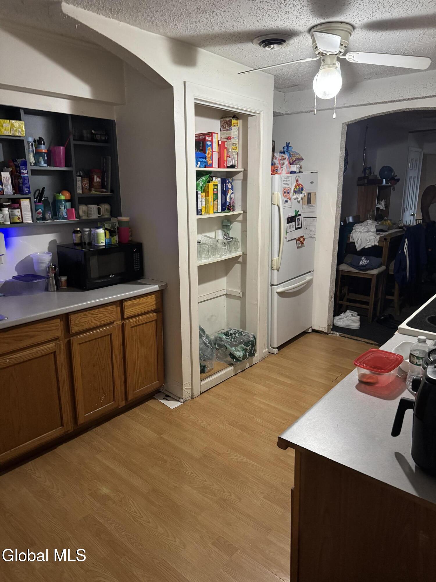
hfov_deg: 56.8
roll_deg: +0.8
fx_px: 403
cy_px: 291
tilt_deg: -12.7
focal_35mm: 24
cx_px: 218
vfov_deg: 71.6
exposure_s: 1/40
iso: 800
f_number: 1.78
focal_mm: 6.76
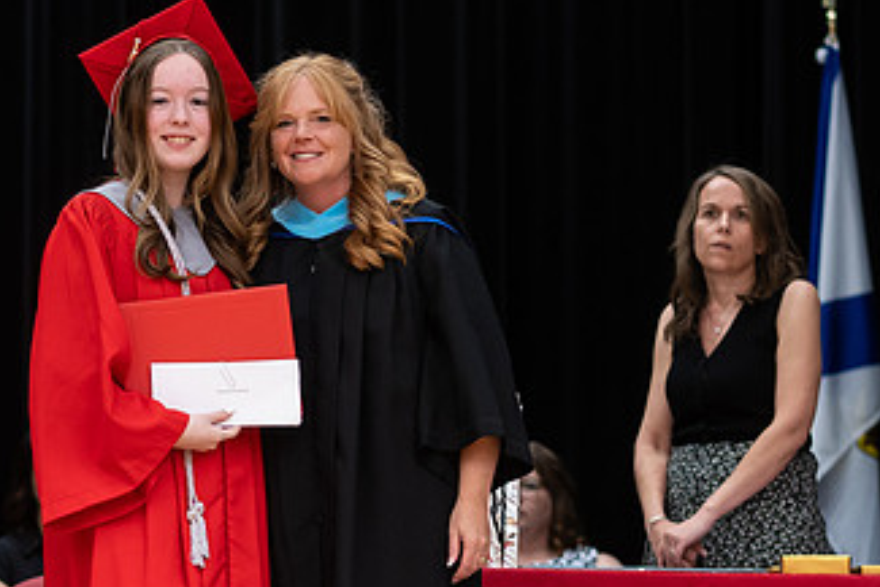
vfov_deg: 6.5
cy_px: 579
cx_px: 238
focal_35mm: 211
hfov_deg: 9.7
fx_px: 5160
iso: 1000
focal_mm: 85
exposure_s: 1/200
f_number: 2.8
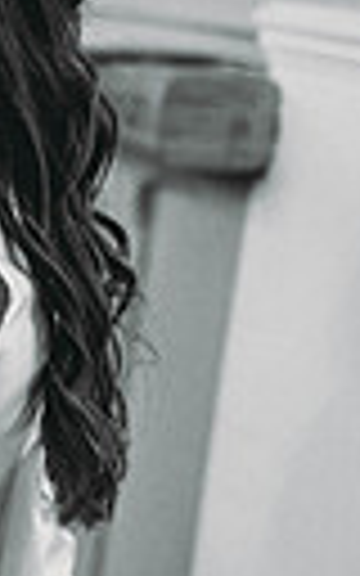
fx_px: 1962
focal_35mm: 125
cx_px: -230
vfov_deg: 16.7
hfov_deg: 10.1
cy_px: 292
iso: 320
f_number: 1.6
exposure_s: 1/125
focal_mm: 35
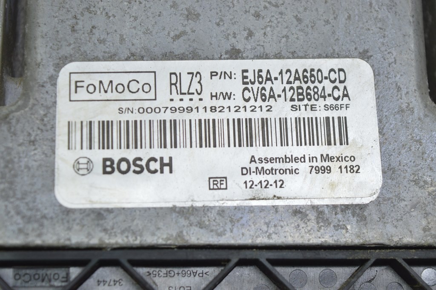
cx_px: 218
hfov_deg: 24.6
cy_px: 145
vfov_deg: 16.5
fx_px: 998
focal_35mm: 82
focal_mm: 55
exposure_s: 1/50
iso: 400
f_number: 5.6
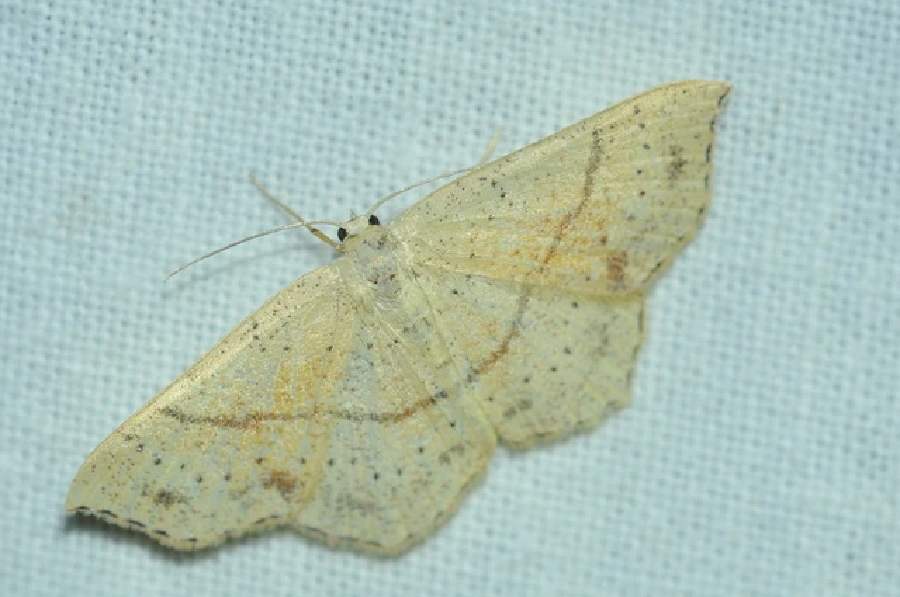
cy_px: 298
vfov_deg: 8.7
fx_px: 3932
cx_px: 450
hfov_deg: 13.1
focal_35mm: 158
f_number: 7.1
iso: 640
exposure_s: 1/250
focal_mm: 105
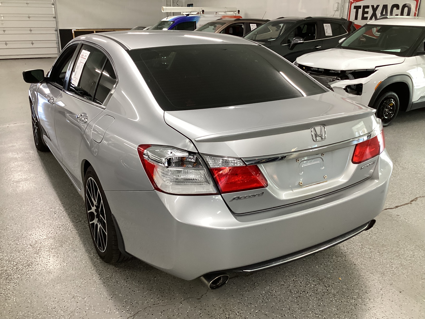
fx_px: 381
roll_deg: -0.9
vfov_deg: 45.4
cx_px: 212
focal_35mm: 31
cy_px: 160
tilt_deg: -21.0
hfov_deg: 58.4
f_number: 2.4
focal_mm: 3.3
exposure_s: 1/50
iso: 125
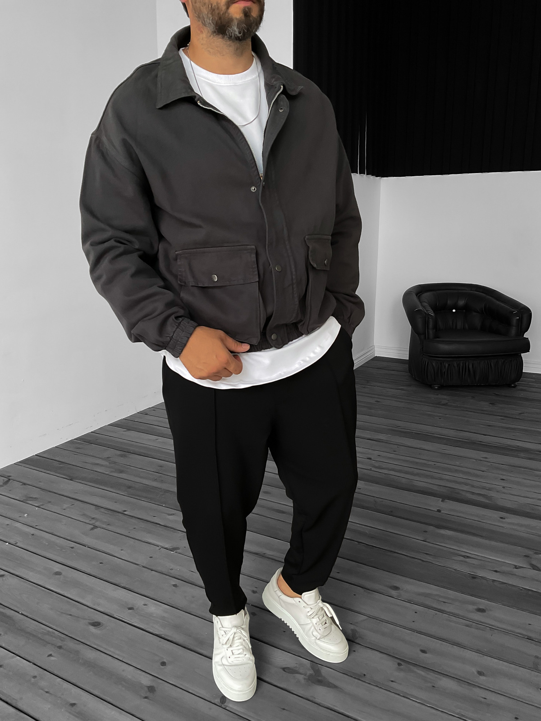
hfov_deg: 48.2
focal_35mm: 29
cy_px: 360
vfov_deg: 61.7
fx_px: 604
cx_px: 270
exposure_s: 1/120
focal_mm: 3
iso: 25
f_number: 1.8
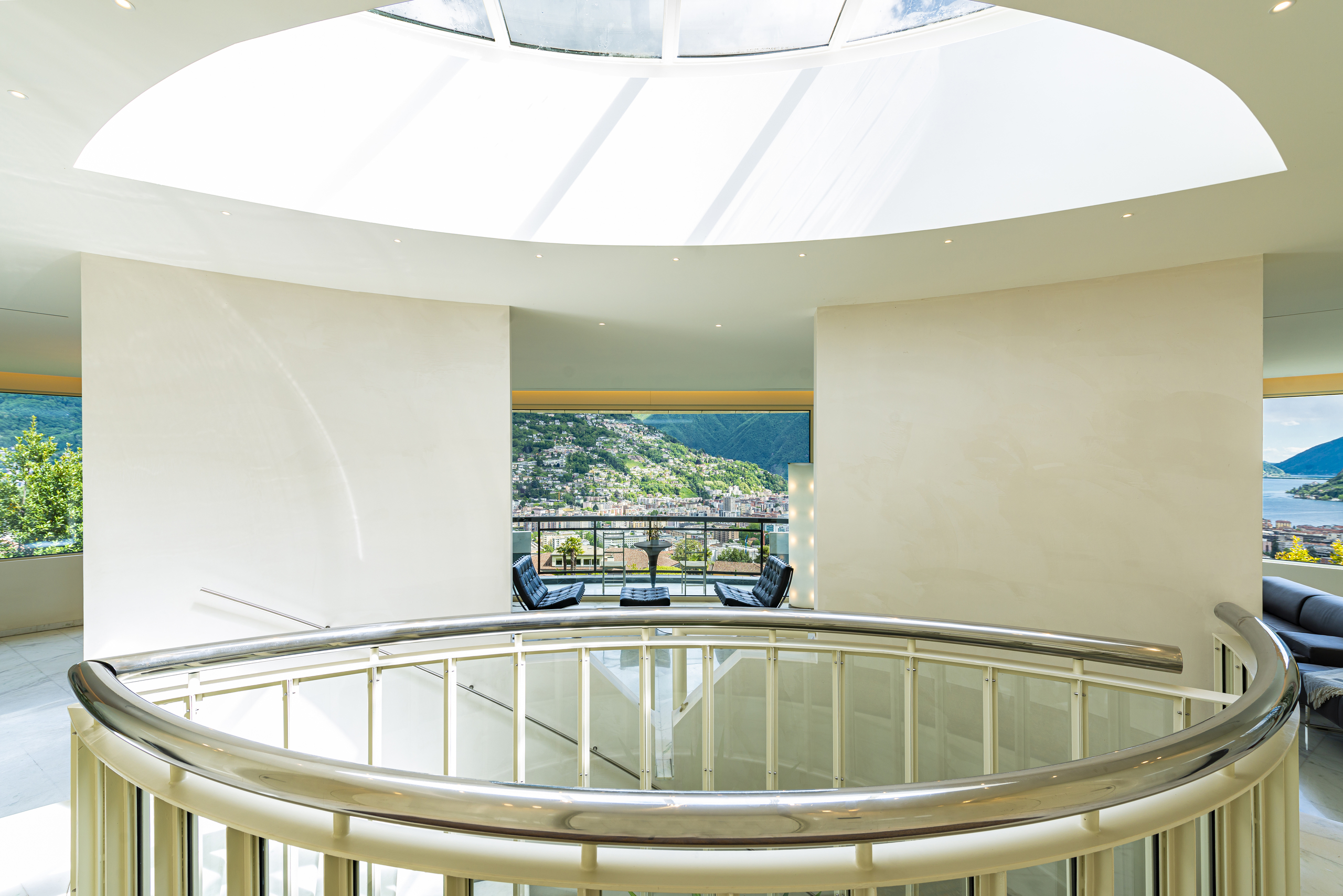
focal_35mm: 14
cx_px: 672
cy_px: 448
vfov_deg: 81.3
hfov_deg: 104.2
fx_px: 522
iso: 100
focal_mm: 14
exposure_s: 1/30
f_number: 8
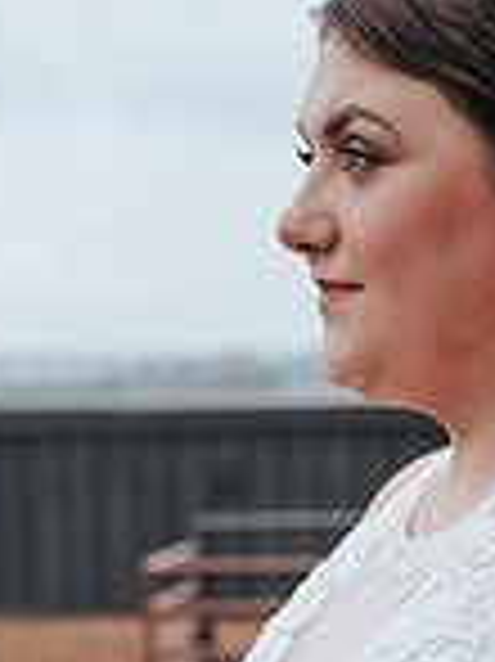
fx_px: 1967
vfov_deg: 17.7
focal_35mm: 103
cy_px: 896
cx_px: 392
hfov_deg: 14.3
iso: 100
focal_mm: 35
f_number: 3.2
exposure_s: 1/800
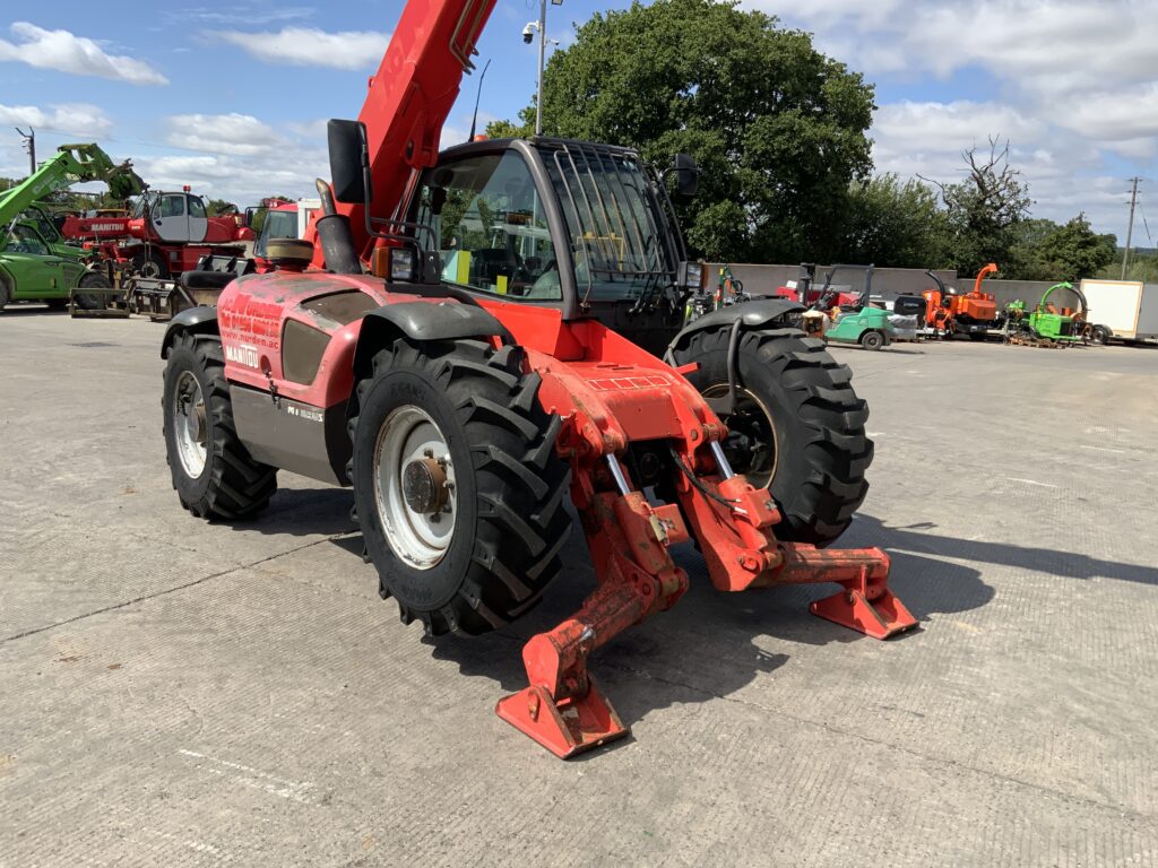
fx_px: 970
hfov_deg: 61.7
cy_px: 434
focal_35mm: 29
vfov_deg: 48.2
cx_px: 579
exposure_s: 1/1626
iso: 16
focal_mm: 3
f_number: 1.8
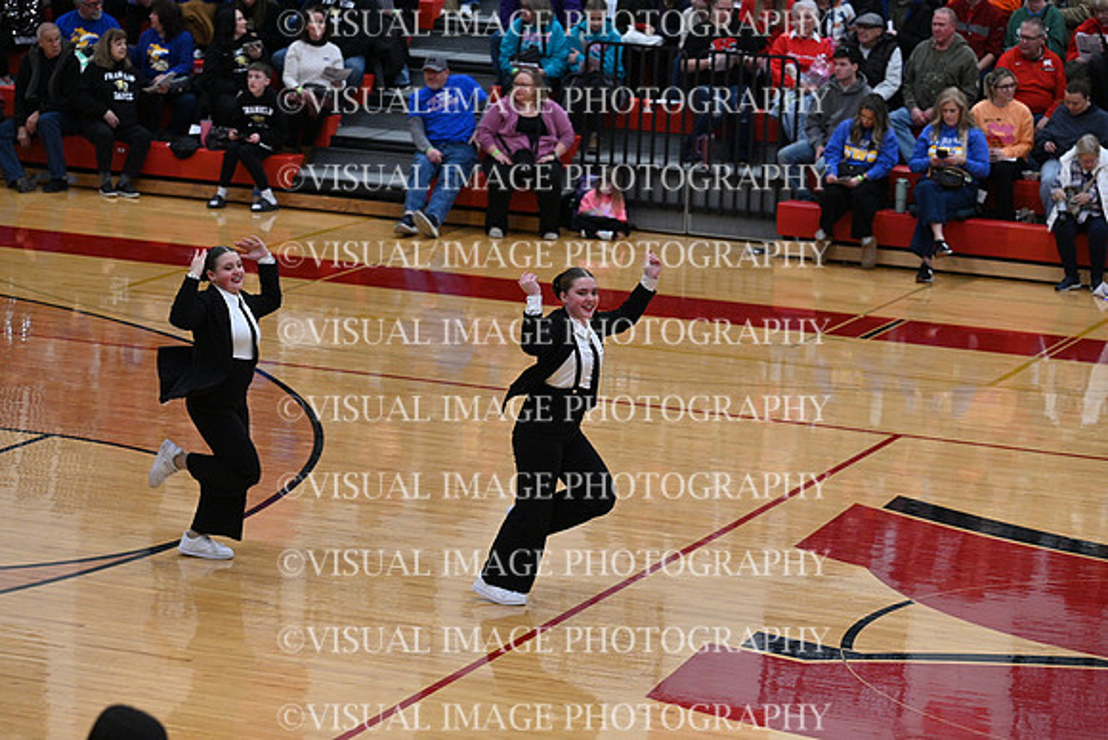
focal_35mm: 130
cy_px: 370
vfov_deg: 10.6
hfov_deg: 15.8
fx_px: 4002
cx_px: 554
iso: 4000
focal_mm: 130
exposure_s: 1/400
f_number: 4
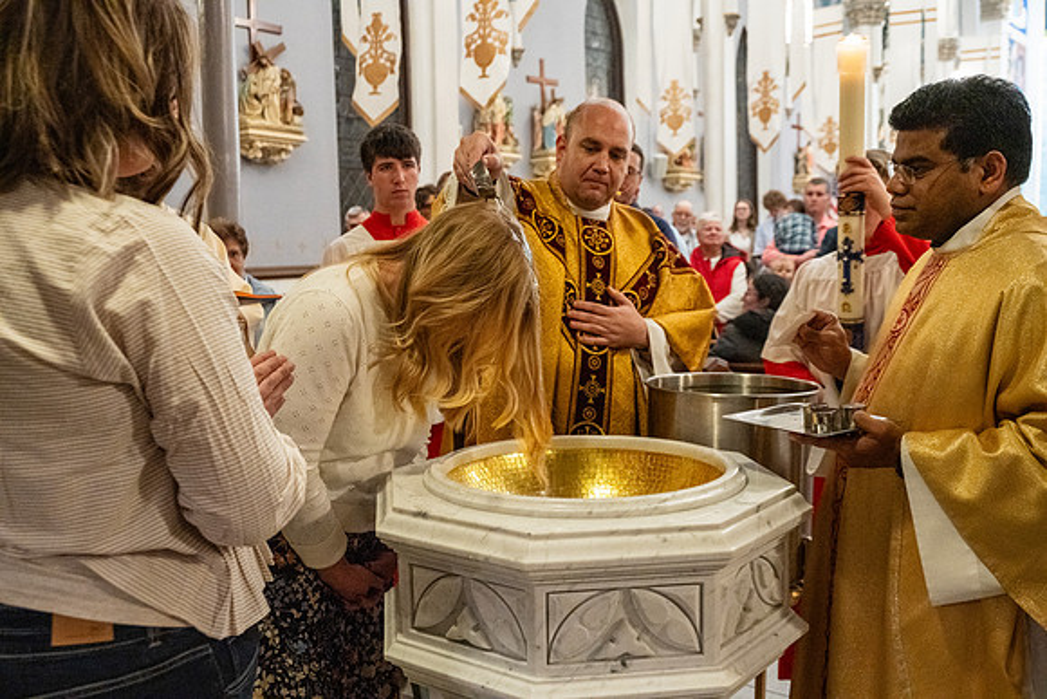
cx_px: 524
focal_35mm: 36
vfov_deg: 36.9
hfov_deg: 53.1
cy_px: 350
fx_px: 1047
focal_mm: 36
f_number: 4.8
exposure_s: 1/60
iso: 5000
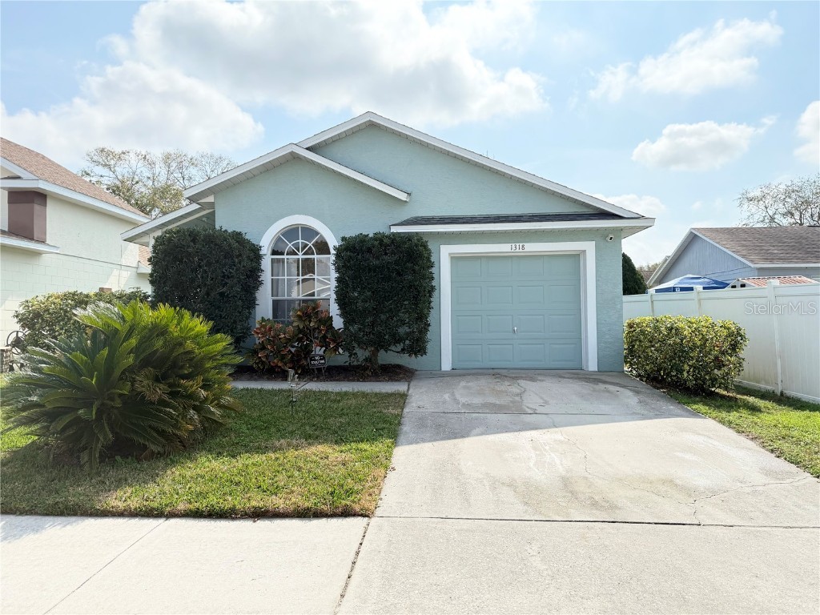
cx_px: 410
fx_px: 569
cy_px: 308
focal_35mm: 24
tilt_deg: -0.2
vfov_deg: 56.8
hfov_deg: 71.6
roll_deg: +0.7
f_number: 1.78
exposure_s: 1/4673
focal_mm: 6.76
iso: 100
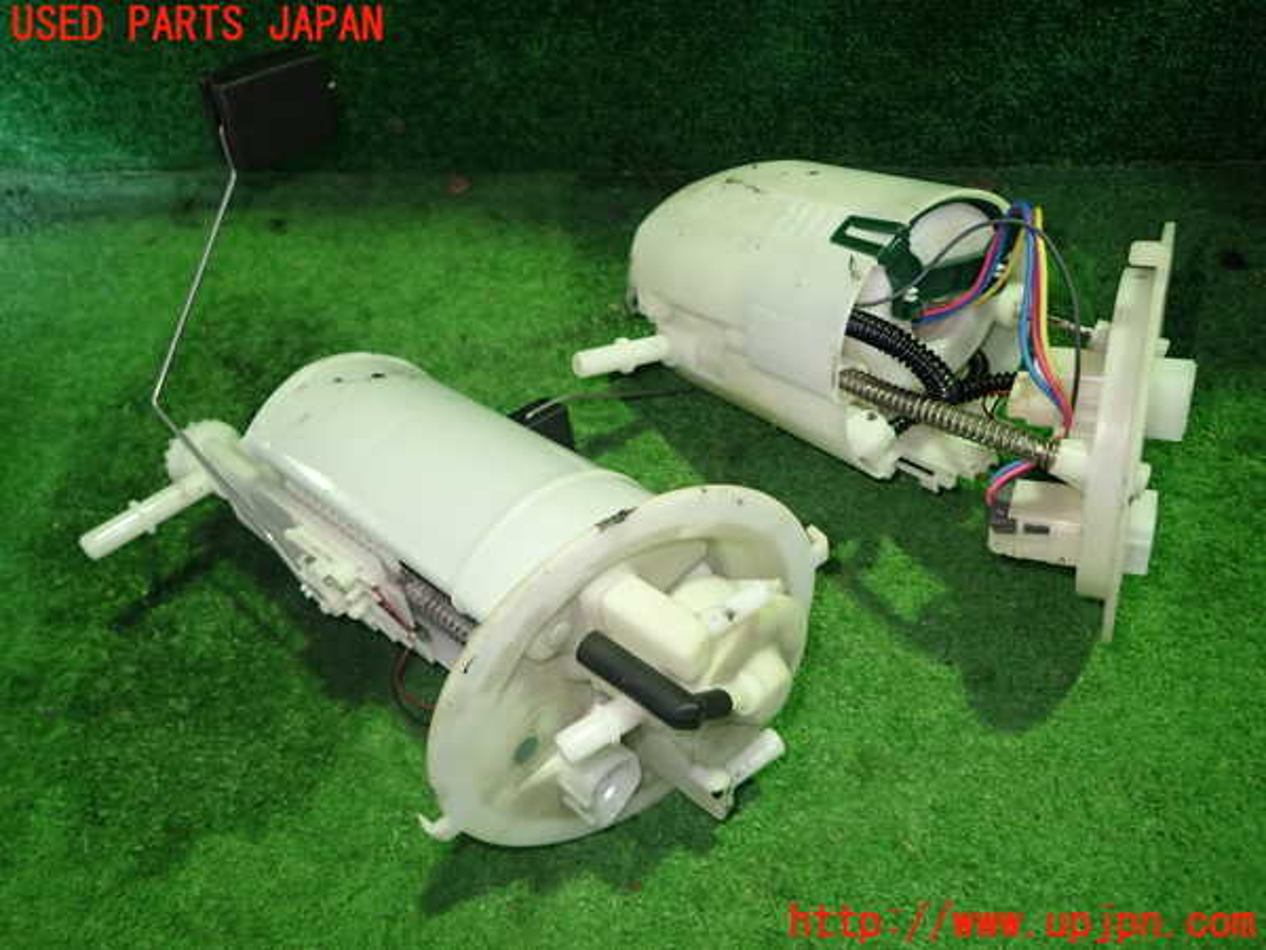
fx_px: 914
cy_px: 475
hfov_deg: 69.4
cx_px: 633
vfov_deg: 54.9
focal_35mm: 25
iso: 320
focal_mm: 4.5
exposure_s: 1/30
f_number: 2
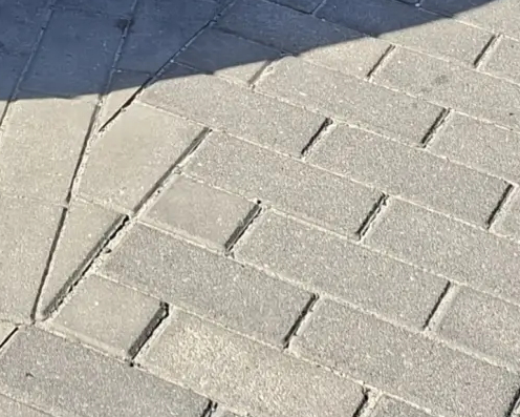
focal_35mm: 120
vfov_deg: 10.9
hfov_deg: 14.7
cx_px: -313
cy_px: -574
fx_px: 1847
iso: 50
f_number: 1.8
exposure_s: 1/1325
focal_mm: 5.54
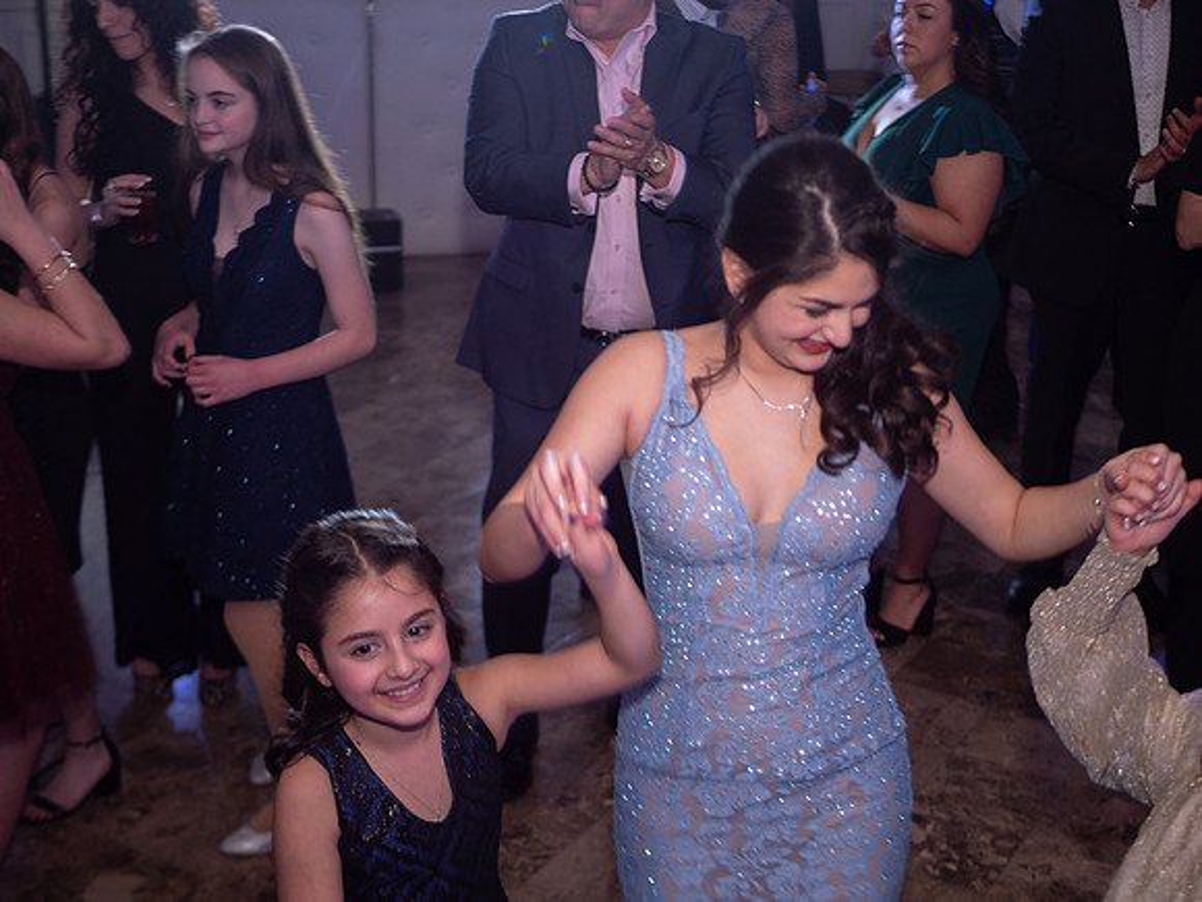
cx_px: 601
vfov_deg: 29.1
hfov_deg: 38.2
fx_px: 1736
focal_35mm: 50
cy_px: 451
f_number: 1.7
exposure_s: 1/60
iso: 500
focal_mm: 25
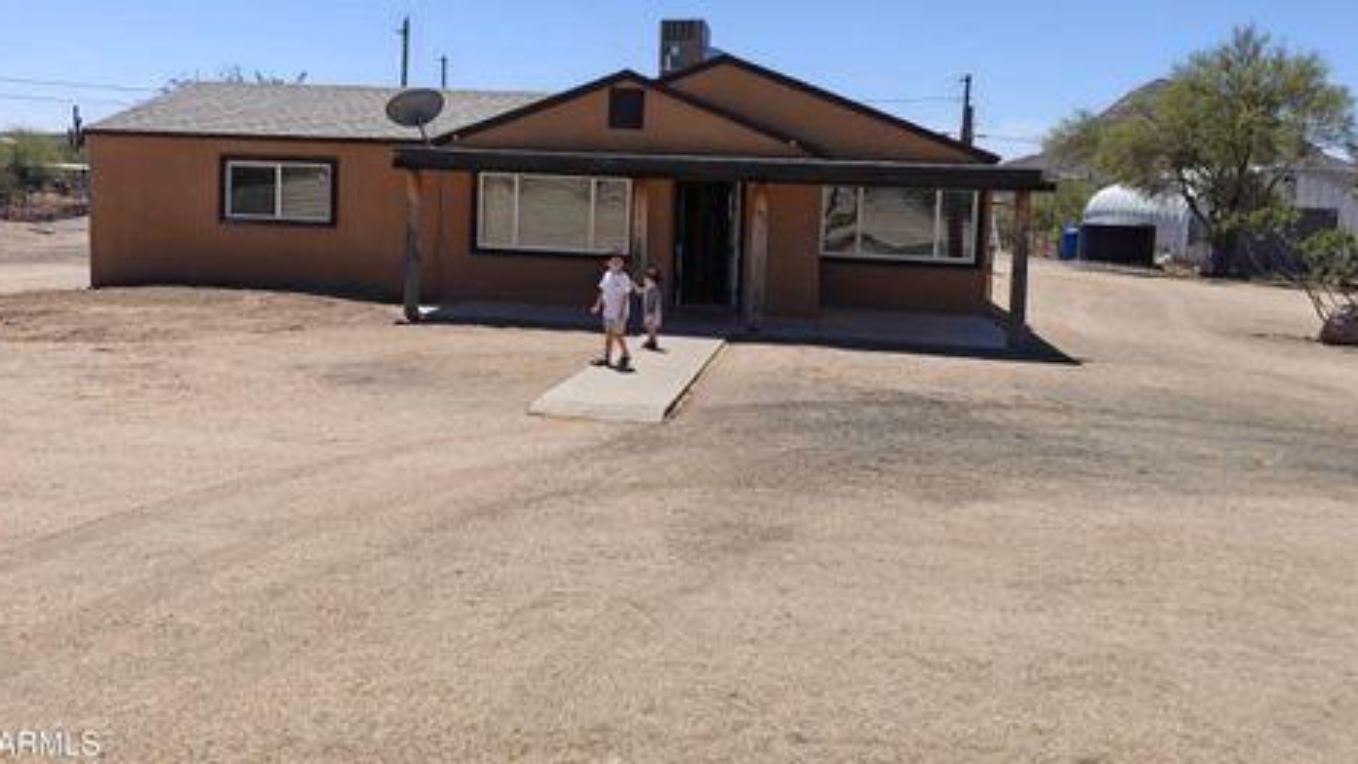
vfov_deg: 42.2
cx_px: 647
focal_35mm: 27
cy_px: 244
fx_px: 972
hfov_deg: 69.8
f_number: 1.6
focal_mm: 6.06
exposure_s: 1/5019
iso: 100
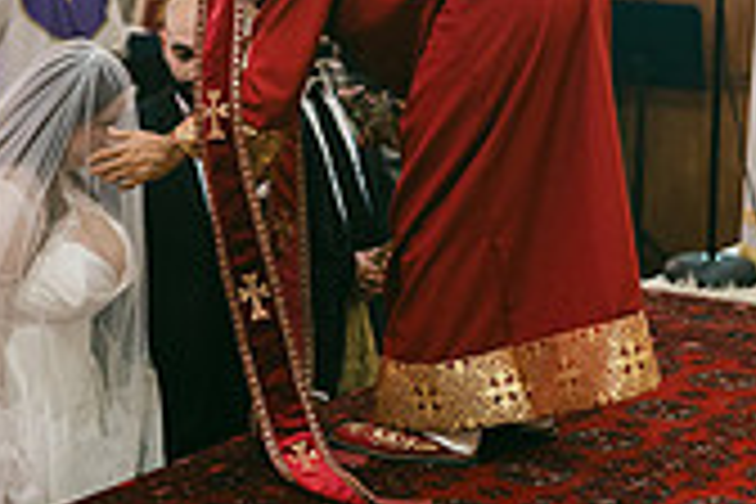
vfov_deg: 11.3
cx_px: 234
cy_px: 164
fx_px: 2541
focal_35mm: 121
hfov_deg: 16.9
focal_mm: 35
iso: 800
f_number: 1.2
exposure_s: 1/500
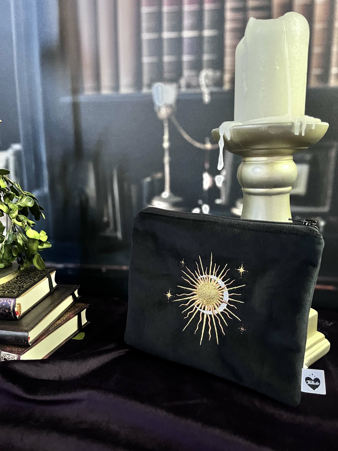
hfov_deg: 53.1
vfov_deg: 67.3
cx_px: 169
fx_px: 338
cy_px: 226
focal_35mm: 26
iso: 1000
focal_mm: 5.1
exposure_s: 1/25
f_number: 1.6
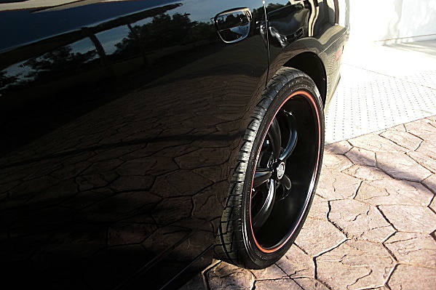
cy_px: 116
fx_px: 484
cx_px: 215
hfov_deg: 48.5
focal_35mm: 40
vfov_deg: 33.3
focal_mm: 6.3
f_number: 2.8
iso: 50
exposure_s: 1/200
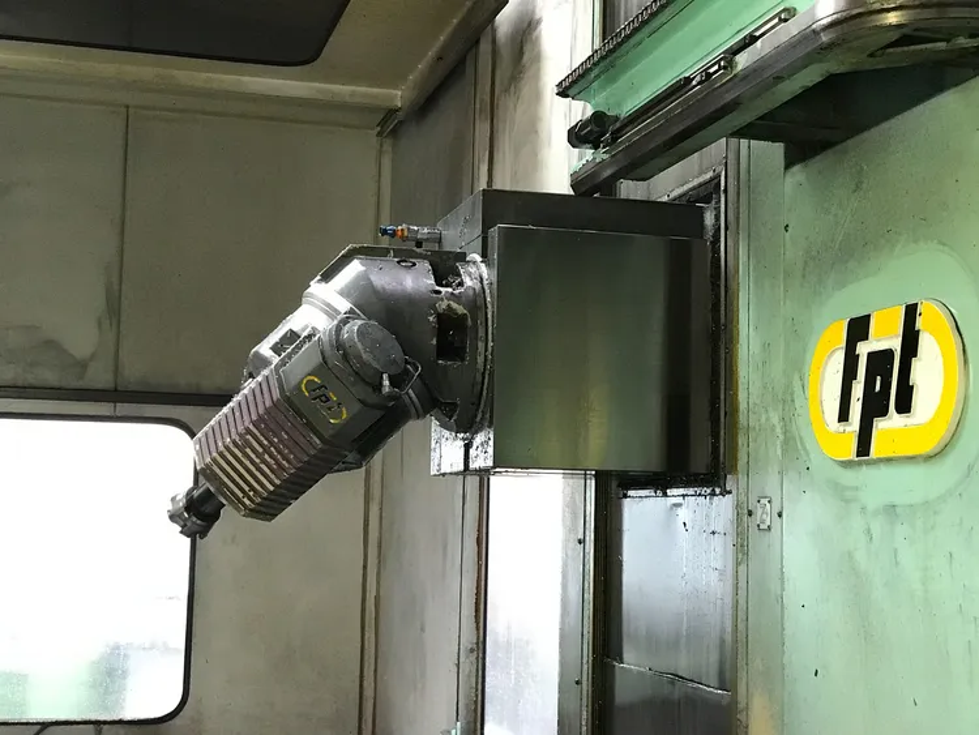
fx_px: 1613
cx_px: 490
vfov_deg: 25.7
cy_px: 368
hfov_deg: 33.8
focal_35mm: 57
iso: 640
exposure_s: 1/50
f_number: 2.8
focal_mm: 6.6
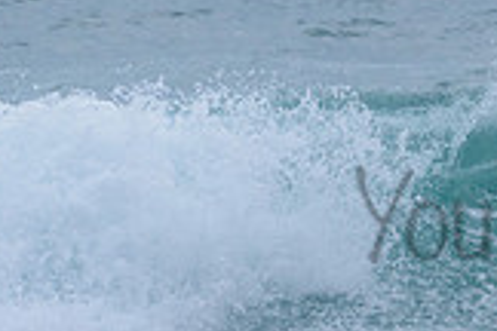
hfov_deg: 0.9
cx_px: 674
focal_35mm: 2198
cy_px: 56
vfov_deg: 0.6
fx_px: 30342
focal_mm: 500
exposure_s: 1/2000
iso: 1400
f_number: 5.6
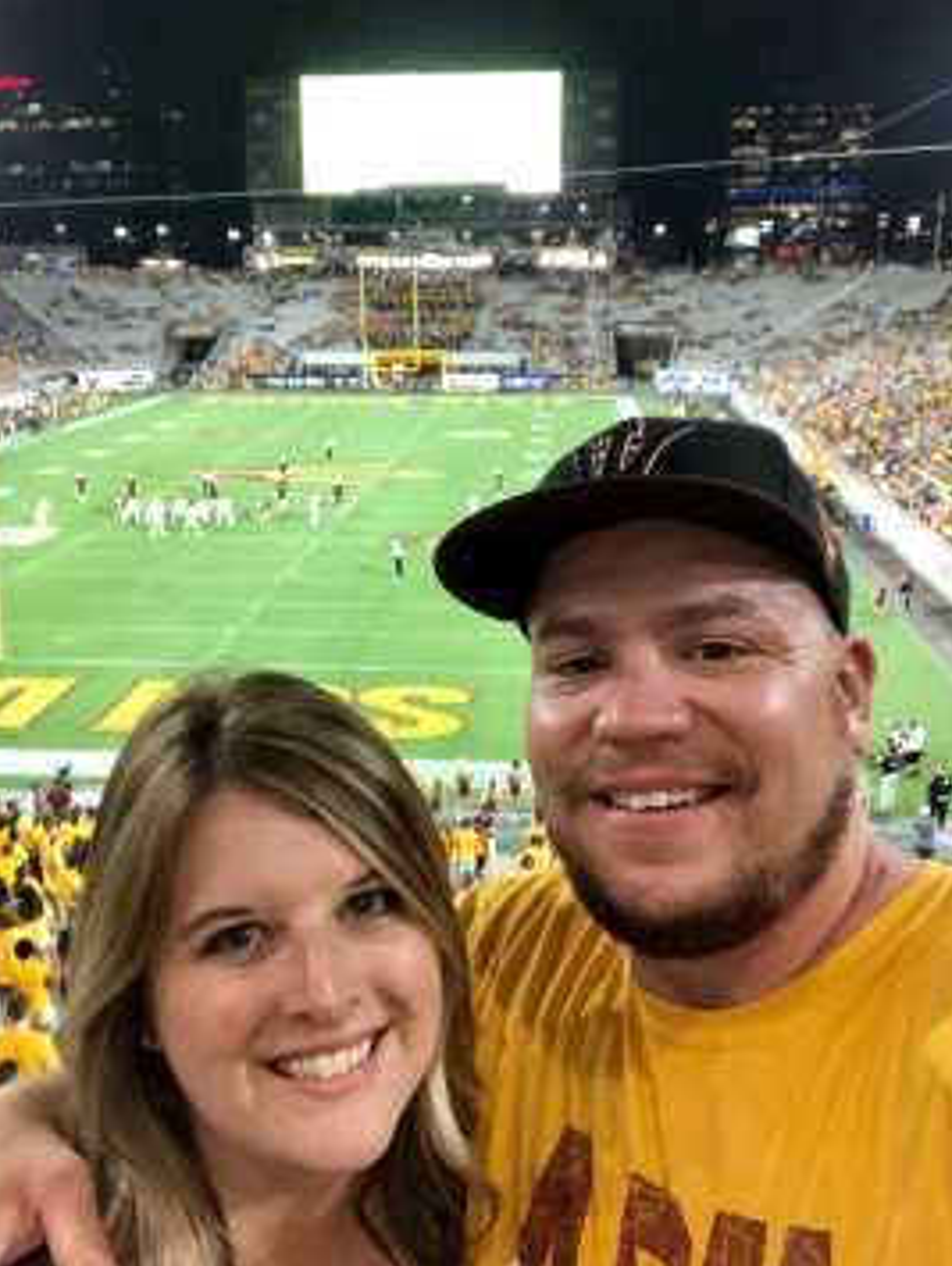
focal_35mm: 36
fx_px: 1318
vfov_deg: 51.3
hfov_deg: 39.7
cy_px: 615
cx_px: 439
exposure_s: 1/60
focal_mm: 2.87
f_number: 2.2
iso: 250
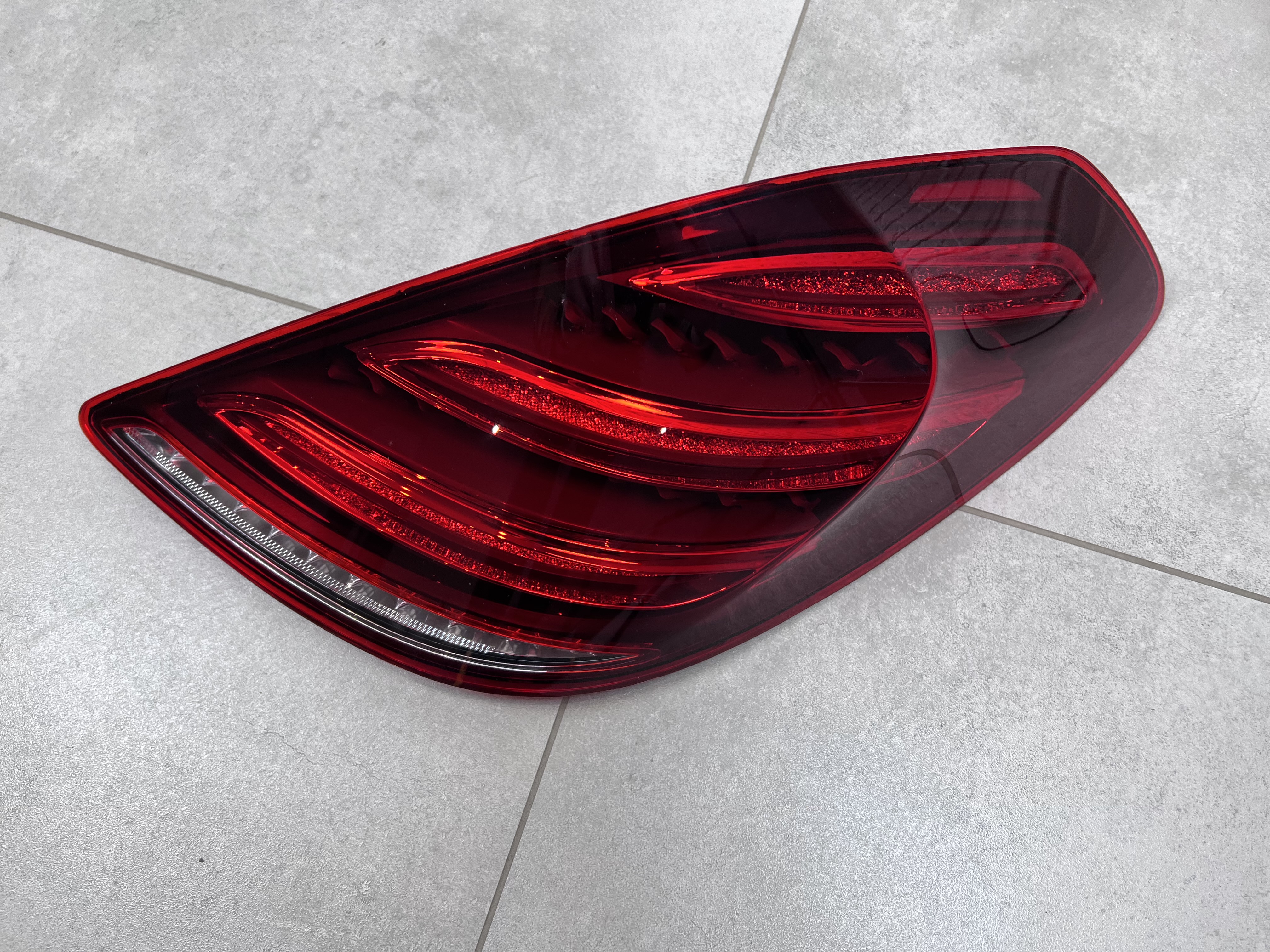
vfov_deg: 53.1
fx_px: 954
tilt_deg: -70.1
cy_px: 476
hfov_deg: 67.3
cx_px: 635
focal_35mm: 26
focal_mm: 5.7
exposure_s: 1/100
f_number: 1.5
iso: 80
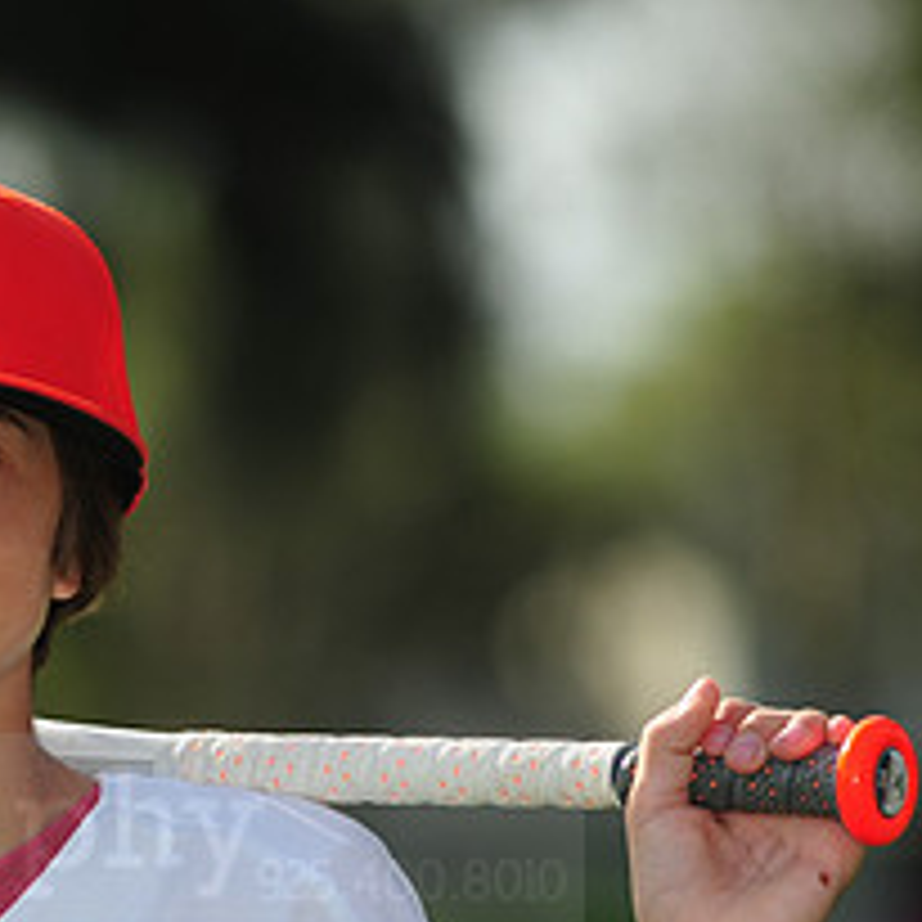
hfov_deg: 3.6
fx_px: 14464
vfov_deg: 3.6
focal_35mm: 480
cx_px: -288
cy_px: 792
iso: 200
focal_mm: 200
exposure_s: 1/1250
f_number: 4.5
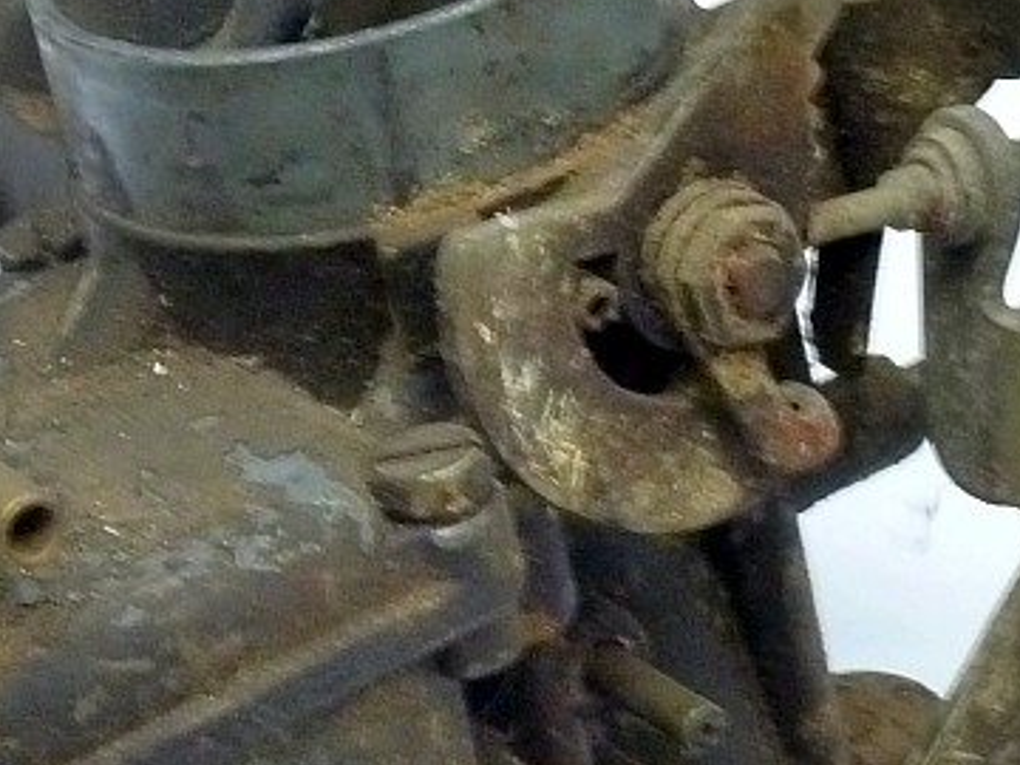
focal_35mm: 153
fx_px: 4508
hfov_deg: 12.9
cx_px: 409
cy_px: 584
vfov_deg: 9.7
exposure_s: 1/8
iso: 400
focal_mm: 9.7
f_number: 3.9
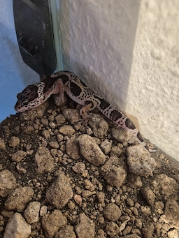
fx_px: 186
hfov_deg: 51.4
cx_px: 91
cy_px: 131
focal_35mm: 27
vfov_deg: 65.2
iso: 800
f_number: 1.8
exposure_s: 1/100
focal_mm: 5.4
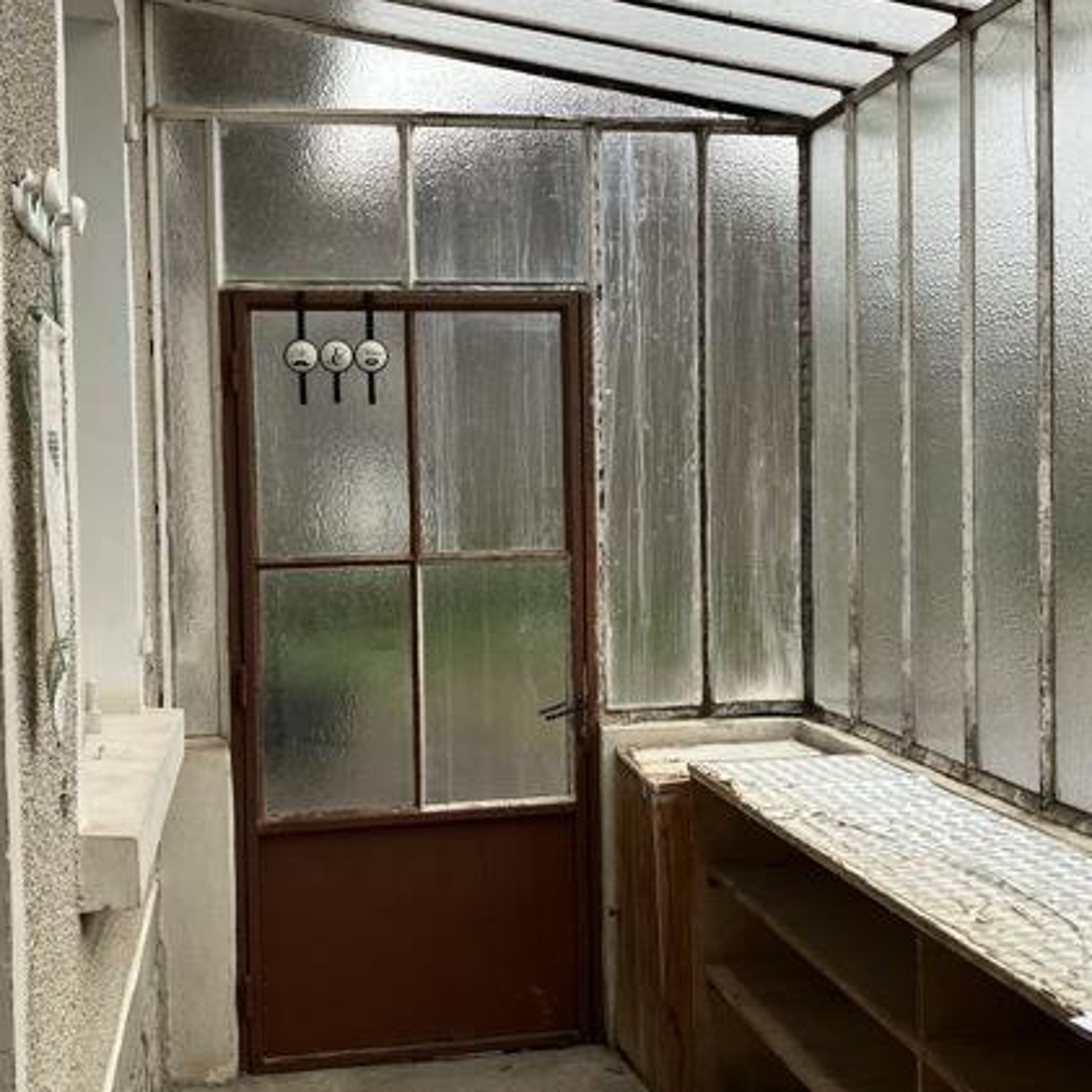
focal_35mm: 47
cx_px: 641
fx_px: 1677
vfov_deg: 36.1
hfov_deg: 36.0
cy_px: 540
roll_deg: +1.5
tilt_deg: -1.0
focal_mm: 3.99
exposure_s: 1/121
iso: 32
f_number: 1.8
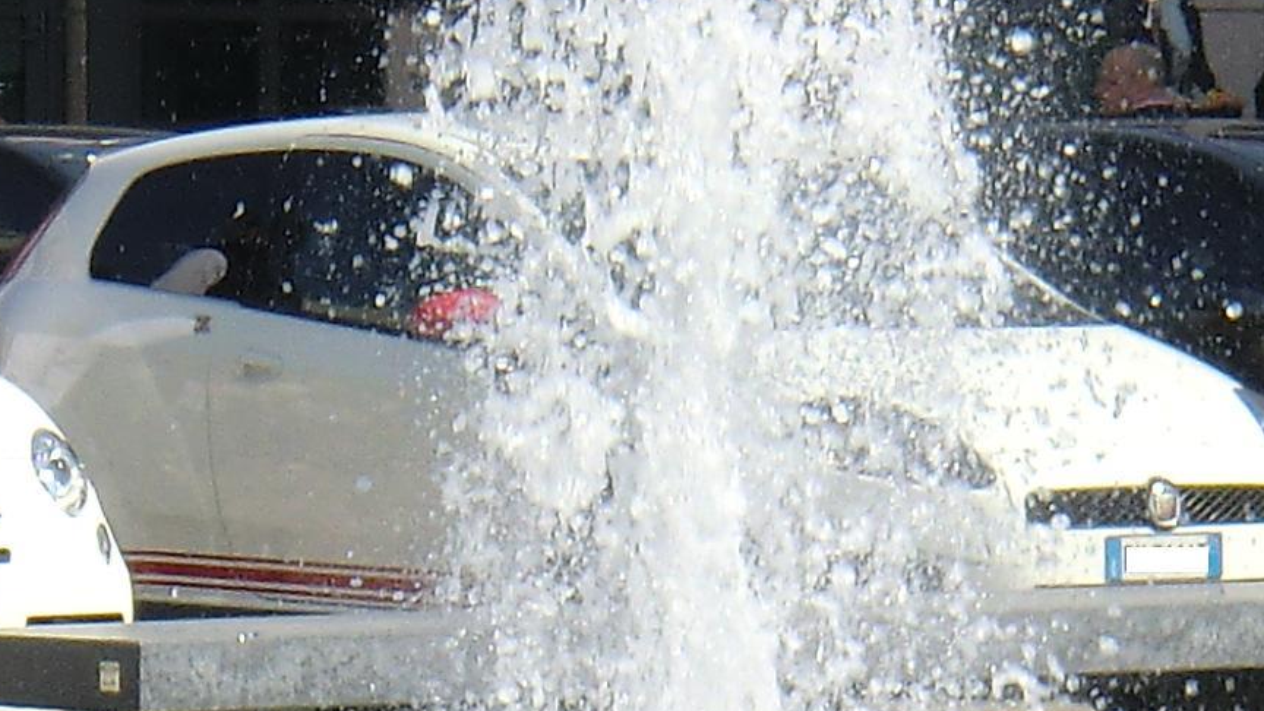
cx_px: 774
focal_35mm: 354
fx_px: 11865
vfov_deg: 3.4
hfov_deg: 6.1
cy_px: 617
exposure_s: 1/500
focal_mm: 11.6
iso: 64
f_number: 4.4
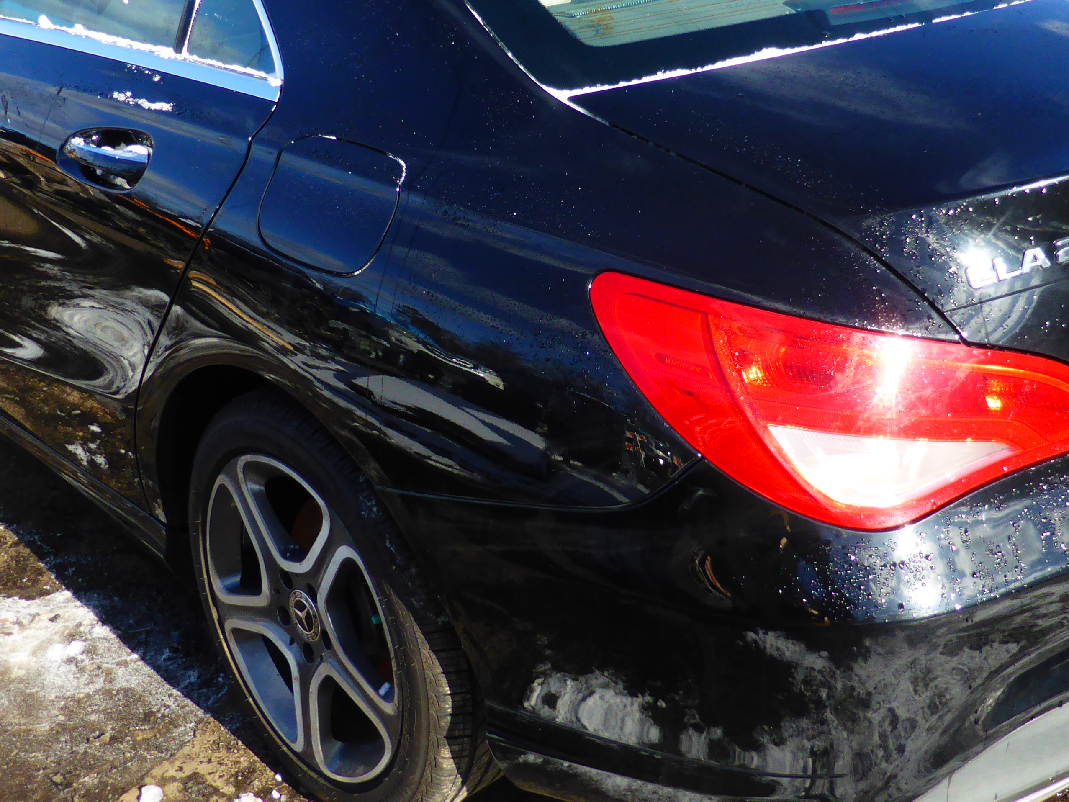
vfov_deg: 31.3
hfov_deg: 41.1
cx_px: 612
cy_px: 283
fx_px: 1421
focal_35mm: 46
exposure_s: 1/500
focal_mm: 4.3
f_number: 3.3
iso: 100
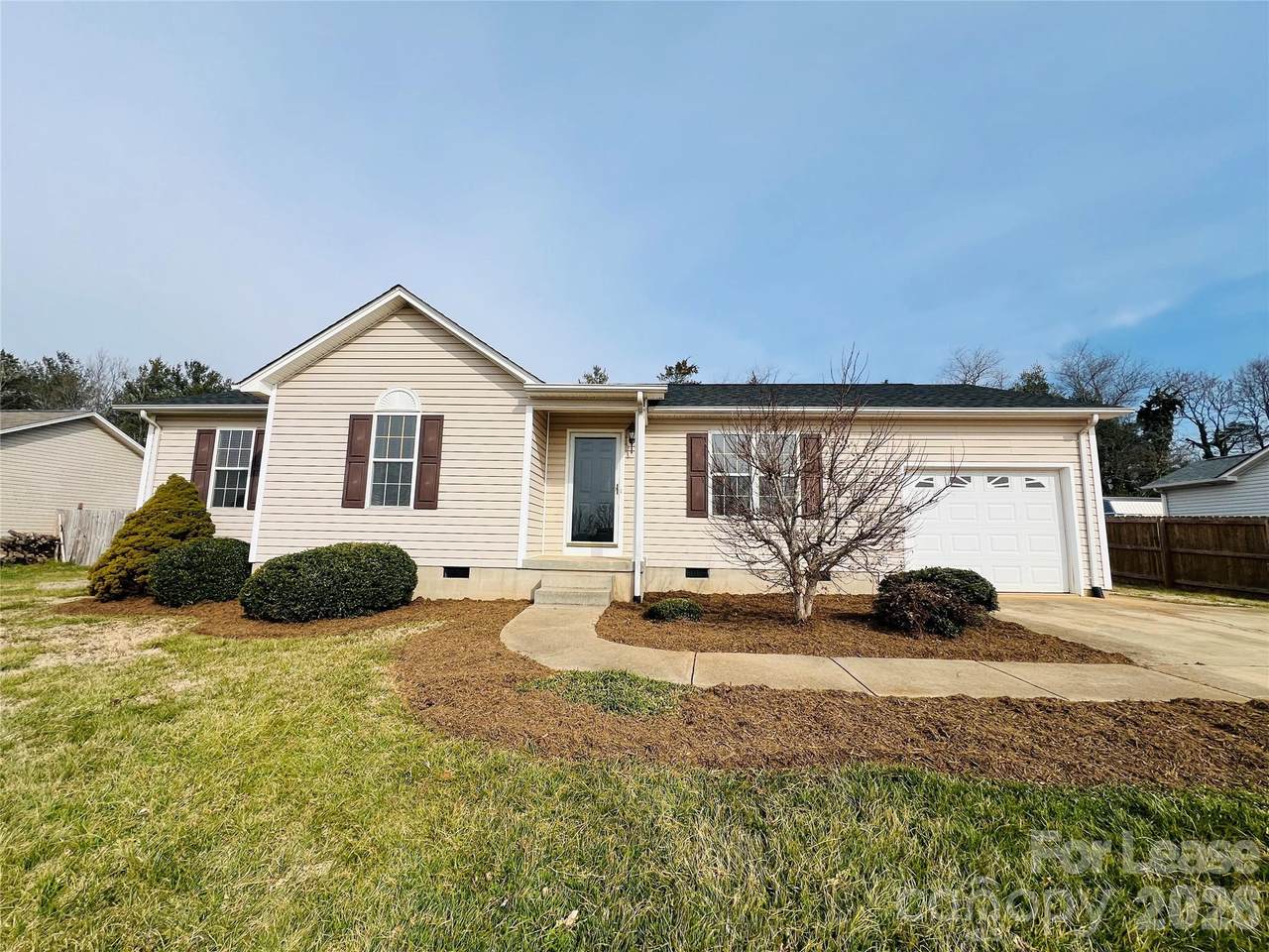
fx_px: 477
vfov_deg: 89.9
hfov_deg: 106.2
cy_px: 476
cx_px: 634
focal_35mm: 13
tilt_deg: +8.4
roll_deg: -1.5
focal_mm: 1.57
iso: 32
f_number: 1.8
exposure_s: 1/2096
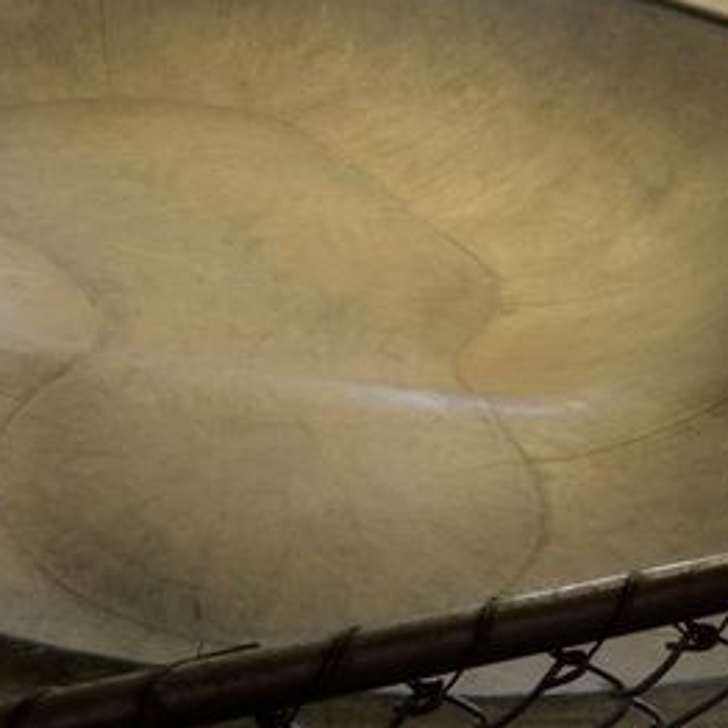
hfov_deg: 34.9
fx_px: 1118
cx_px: 144
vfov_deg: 35.8
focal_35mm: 47
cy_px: 253
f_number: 2.2
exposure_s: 1/30
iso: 160
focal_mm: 4.15
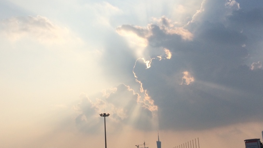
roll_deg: +1.6
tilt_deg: +15.0
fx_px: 335
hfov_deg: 42.9
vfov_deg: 24.8
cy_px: 93
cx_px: 129
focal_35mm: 48
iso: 32
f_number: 2.2
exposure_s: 1/5882
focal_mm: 4.15
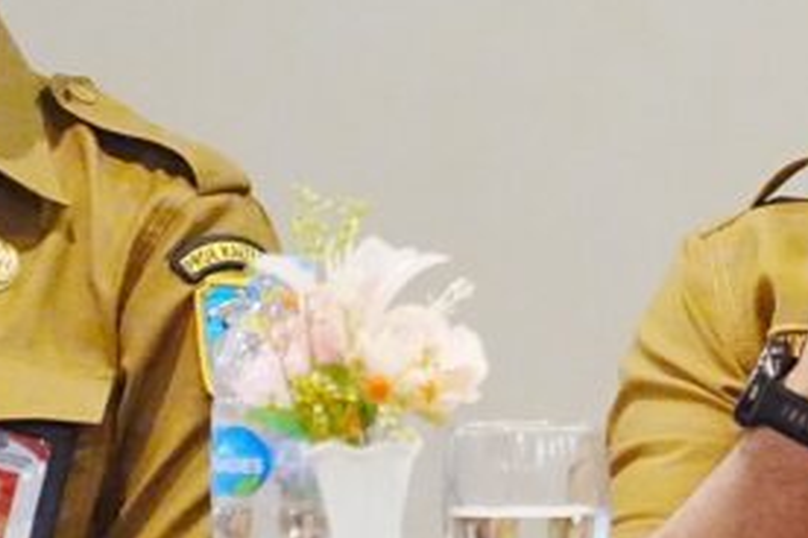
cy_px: 232
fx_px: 15889
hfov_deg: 2.9
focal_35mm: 708
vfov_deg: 1.9
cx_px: 946
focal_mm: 191
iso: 32000
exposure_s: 1/100
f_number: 6.3
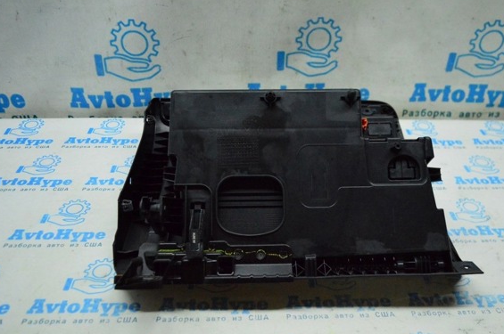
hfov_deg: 55.8
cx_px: 274
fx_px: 475
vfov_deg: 38.8
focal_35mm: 34
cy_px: 174
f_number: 4
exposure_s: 1/1000
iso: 6400
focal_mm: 20
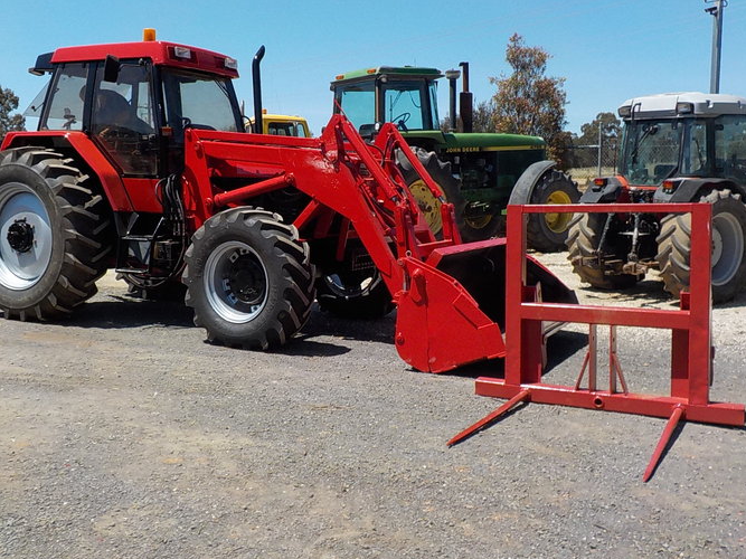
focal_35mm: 36
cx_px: 321
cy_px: 245
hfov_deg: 51.2
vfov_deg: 39.6
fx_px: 776
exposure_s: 1/1250
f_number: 3.3
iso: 125
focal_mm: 4.1
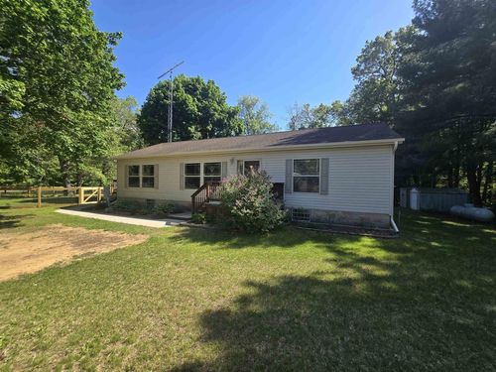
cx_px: 248
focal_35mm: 13
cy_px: 186
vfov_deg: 89.9
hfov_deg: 106.2
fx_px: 186
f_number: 2.2
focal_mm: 2.2
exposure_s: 1/1182
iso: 50
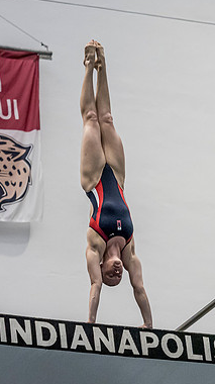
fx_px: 3384
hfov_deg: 3.6
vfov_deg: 6.5
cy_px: 207
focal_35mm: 333
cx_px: 105
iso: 4000
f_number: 2.8
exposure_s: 1/1600
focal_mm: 100
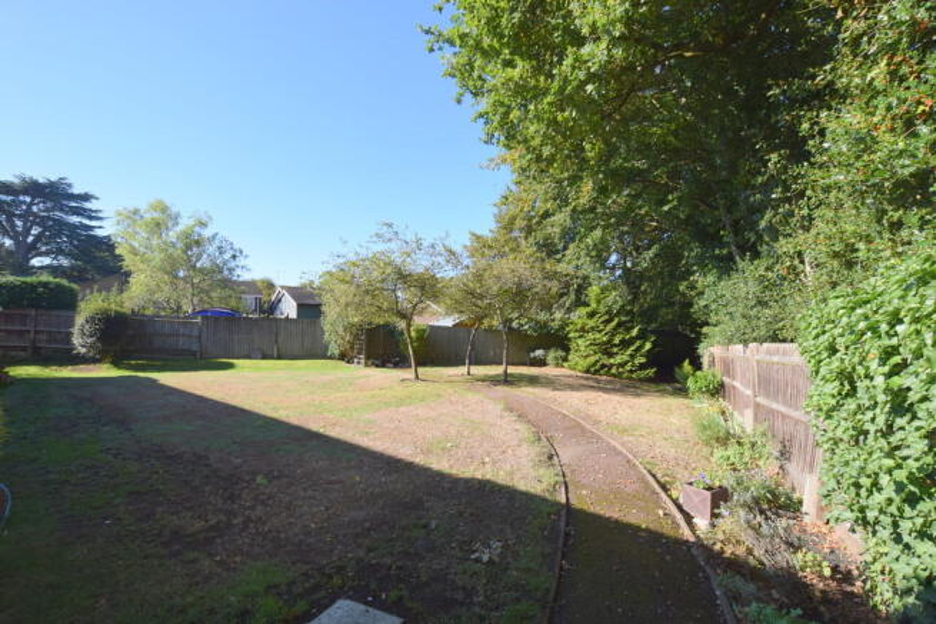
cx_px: 468
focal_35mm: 15
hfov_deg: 100.4
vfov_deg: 77.4
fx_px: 390
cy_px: 312
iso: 100
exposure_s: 1/160
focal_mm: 10
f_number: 6.3
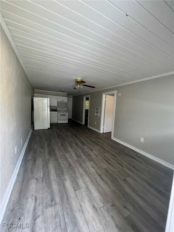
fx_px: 87
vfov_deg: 106.2
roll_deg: -3.1
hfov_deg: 89.9
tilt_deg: -6.1
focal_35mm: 13
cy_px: 116
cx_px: 87
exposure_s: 1/70
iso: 250
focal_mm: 1.57
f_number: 1.8
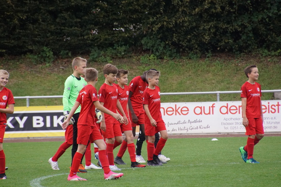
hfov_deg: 4.9
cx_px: 140
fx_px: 3276
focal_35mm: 420
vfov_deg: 3.3
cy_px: 94
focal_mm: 280
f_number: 6.3
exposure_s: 1/2000
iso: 2000
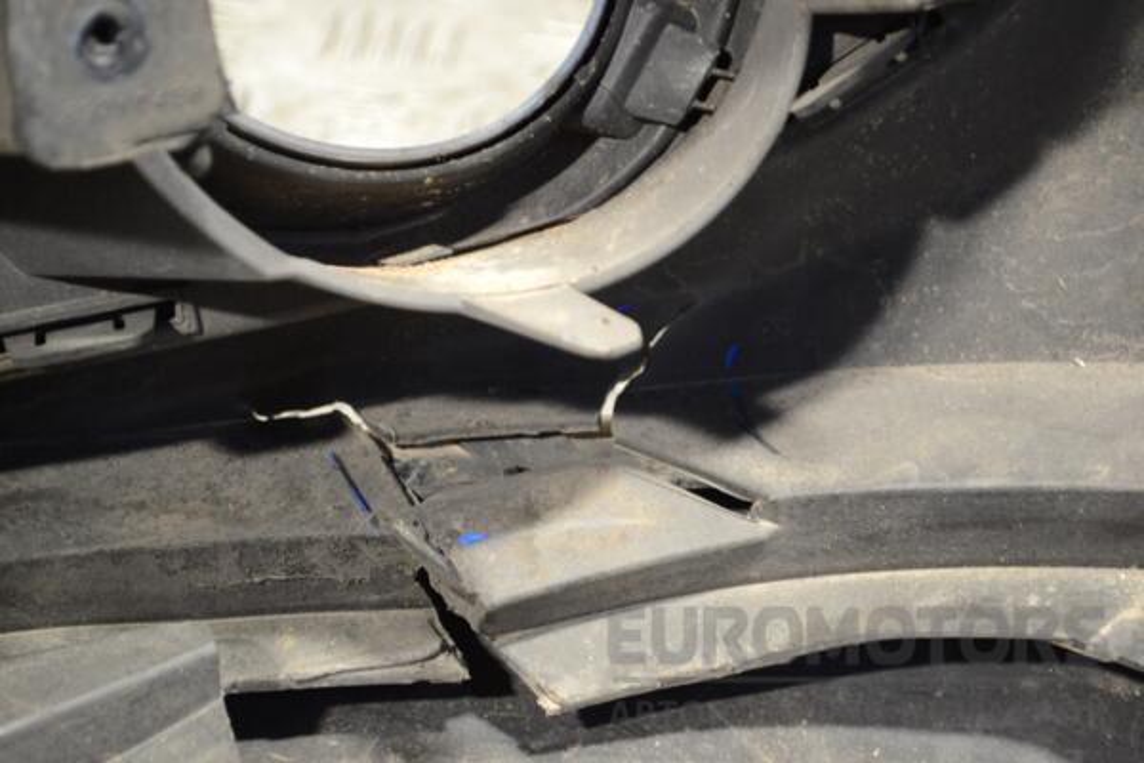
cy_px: 382
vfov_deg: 16.6
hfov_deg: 24.6
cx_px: 572
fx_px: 2621
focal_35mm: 82
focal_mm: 55
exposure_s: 1/30
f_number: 5.6
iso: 900
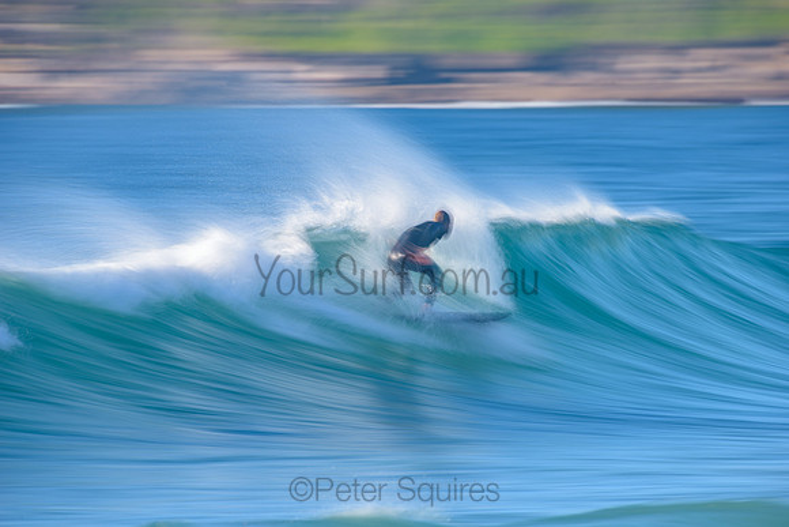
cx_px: 394
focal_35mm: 500
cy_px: 264
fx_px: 10960
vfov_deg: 2.8
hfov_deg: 4.1
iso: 31
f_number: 11
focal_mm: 500
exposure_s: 1/6
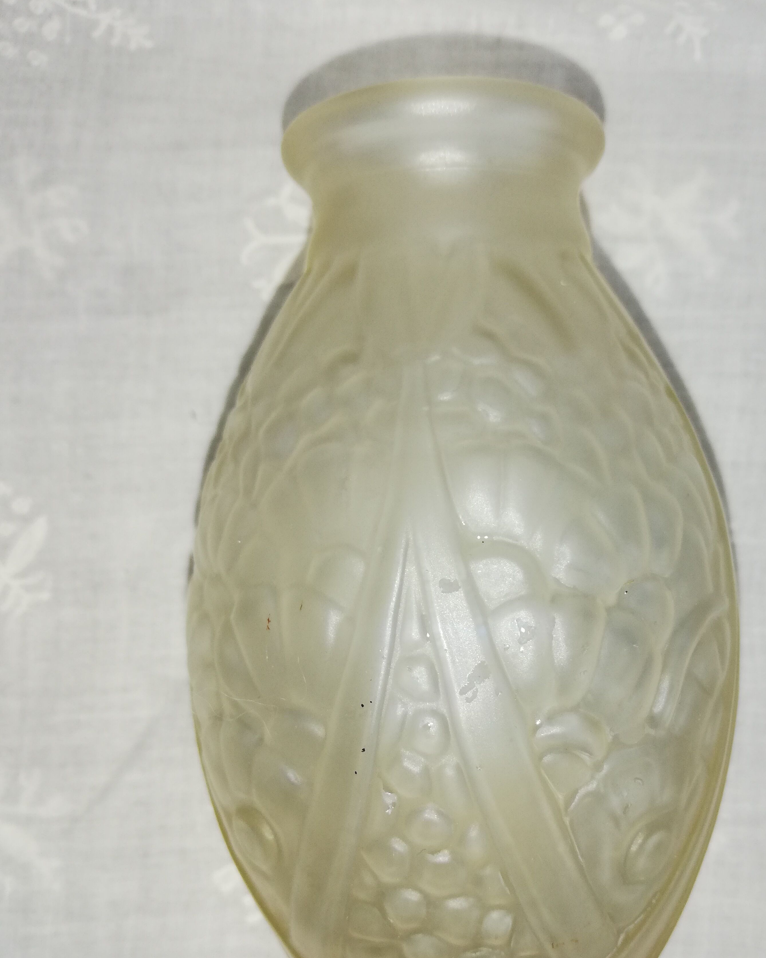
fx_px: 992
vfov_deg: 51.2
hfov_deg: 41.9
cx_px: 477
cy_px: 572
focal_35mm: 35
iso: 80
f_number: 2.2
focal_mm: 3.81
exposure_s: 1/120
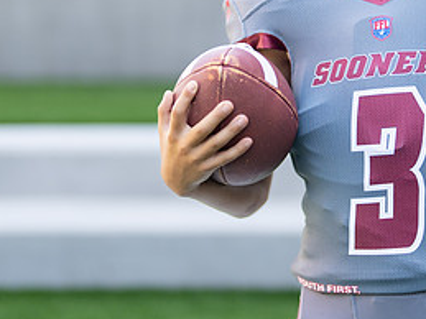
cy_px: 43
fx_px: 1574
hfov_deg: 15.2
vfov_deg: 11.5
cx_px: 408
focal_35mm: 128
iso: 100
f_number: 1.2
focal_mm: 50
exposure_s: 1/1600
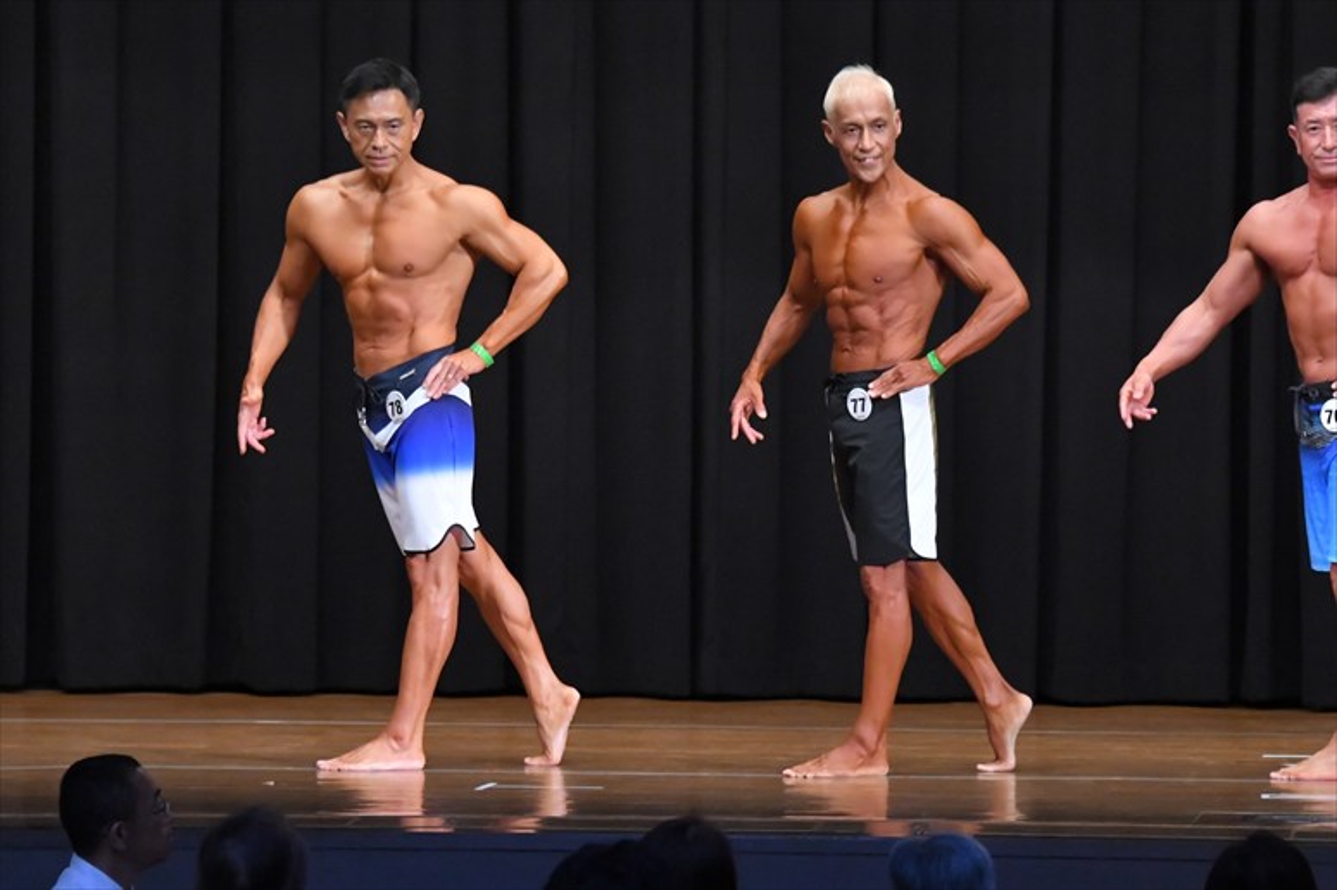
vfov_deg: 6.3
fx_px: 8055
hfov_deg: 9.5
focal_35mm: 217
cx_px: 668
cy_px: 445
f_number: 5.6
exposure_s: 1/400
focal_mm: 145
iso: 8000
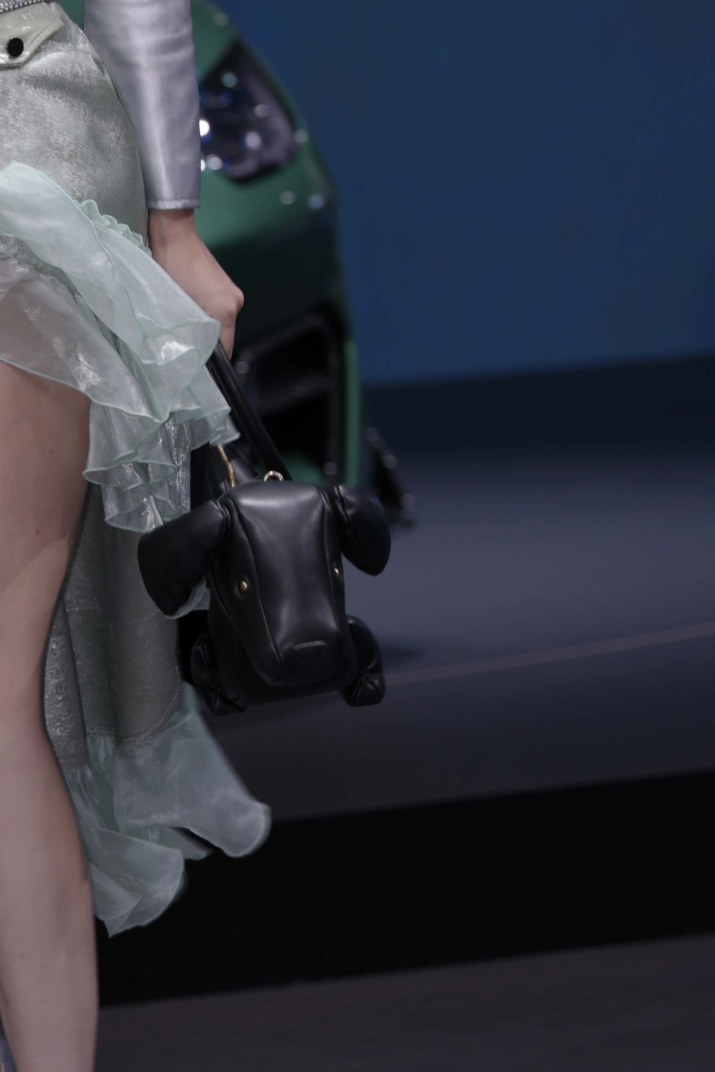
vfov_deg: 7.3
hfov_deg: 4.9
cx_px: 52
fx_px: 8428
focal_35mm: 283
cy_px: 197
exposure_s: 1/160
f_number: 4.5
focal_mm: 121
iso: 100
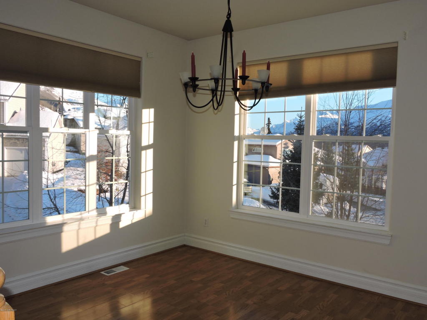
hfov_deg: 60.0
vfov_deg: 46.8
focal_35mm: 30
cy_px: 160
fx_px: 370
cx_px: 214
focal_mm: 5.4
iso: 100
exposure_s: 1/250
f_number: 3.5
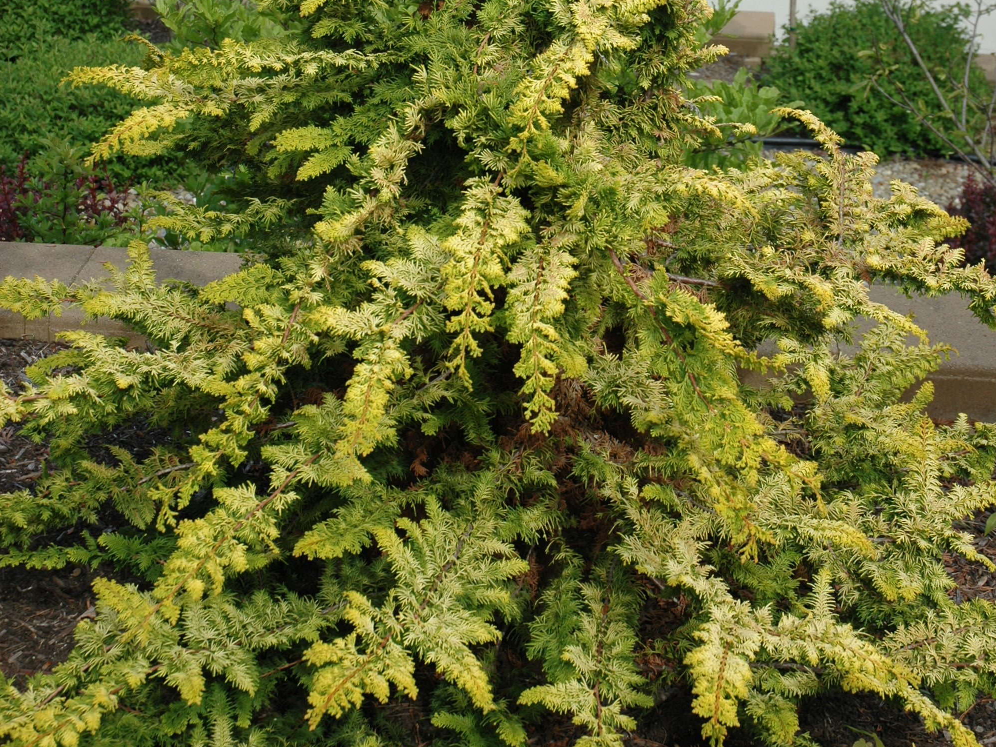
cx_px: 500
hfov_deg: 26.3
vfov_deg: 19.6
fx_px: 2129
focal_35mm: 74
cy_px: 101
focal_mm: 34
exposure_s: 1/180
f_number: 6.7
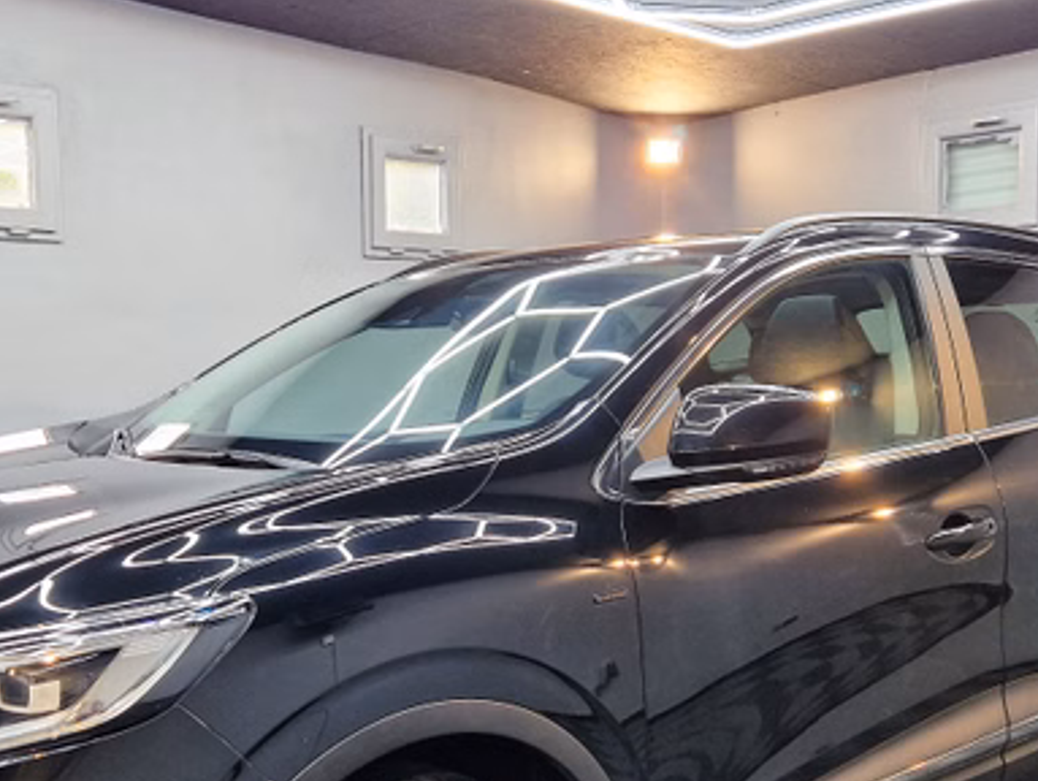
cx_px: 385
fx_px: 1441
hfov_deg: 39.3
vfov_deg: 30.1
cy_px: 504
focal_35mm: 48
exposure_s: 1/100
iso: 125
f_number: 1.8
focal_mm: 5.4
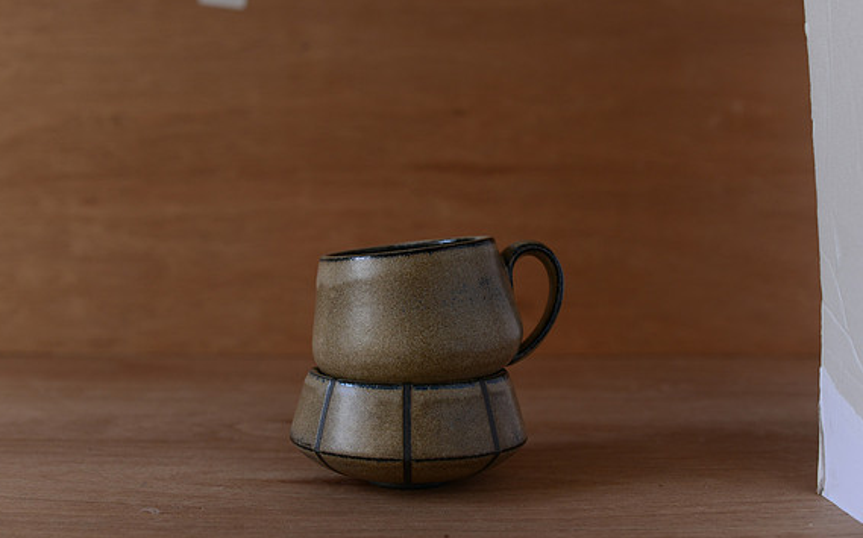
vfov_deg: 24.8
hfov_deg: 38.9
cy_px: 266
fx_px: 1222
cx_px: 429
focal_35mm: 52
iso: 500
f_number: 4
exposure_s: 1/100
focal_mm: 50
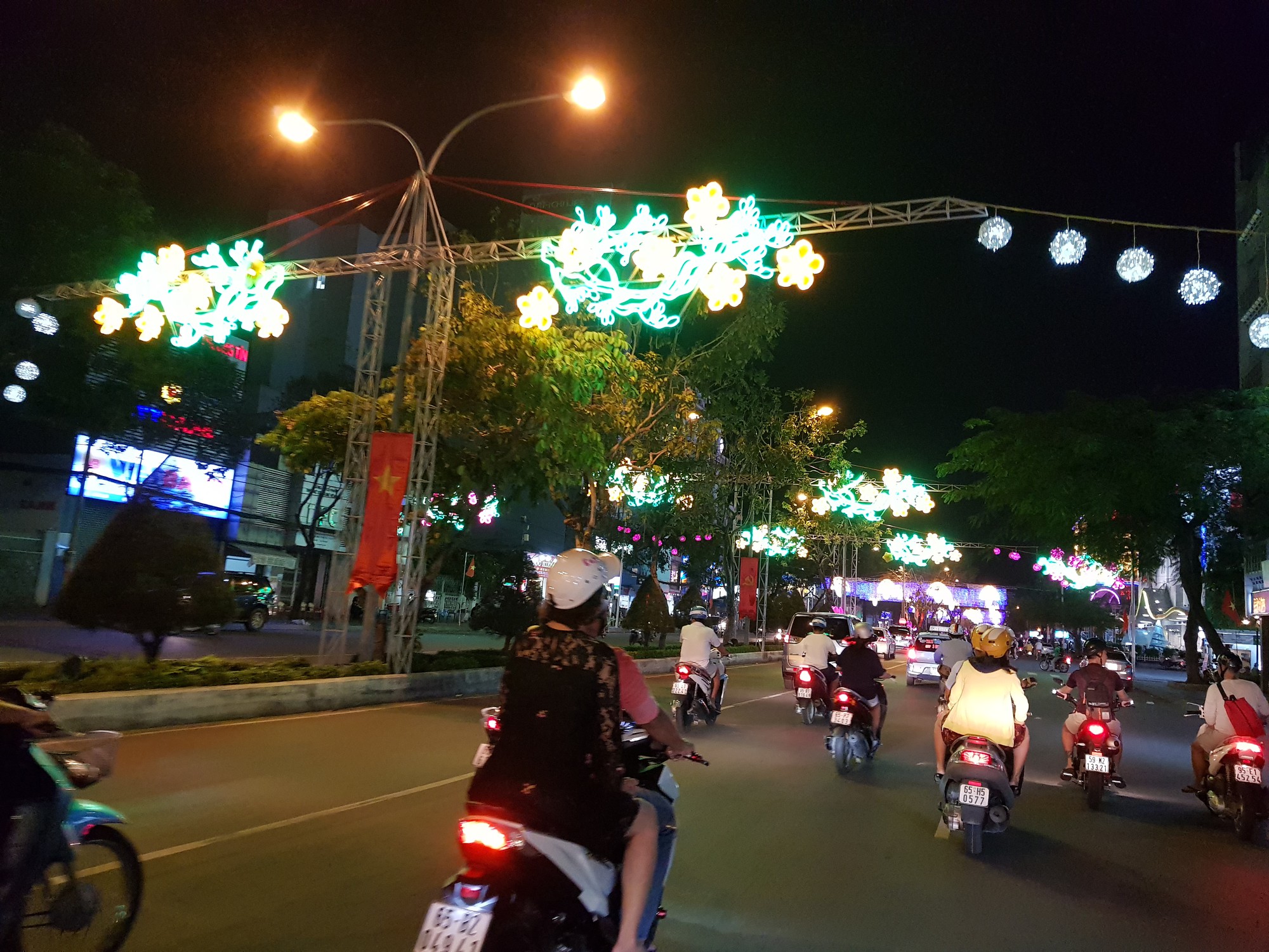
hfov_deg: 67.3
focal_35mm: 26
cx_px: 634
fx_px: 953
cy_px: 476
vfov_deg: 53.1
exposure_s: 1/50
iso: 400
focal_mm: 4.2
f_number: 1.7
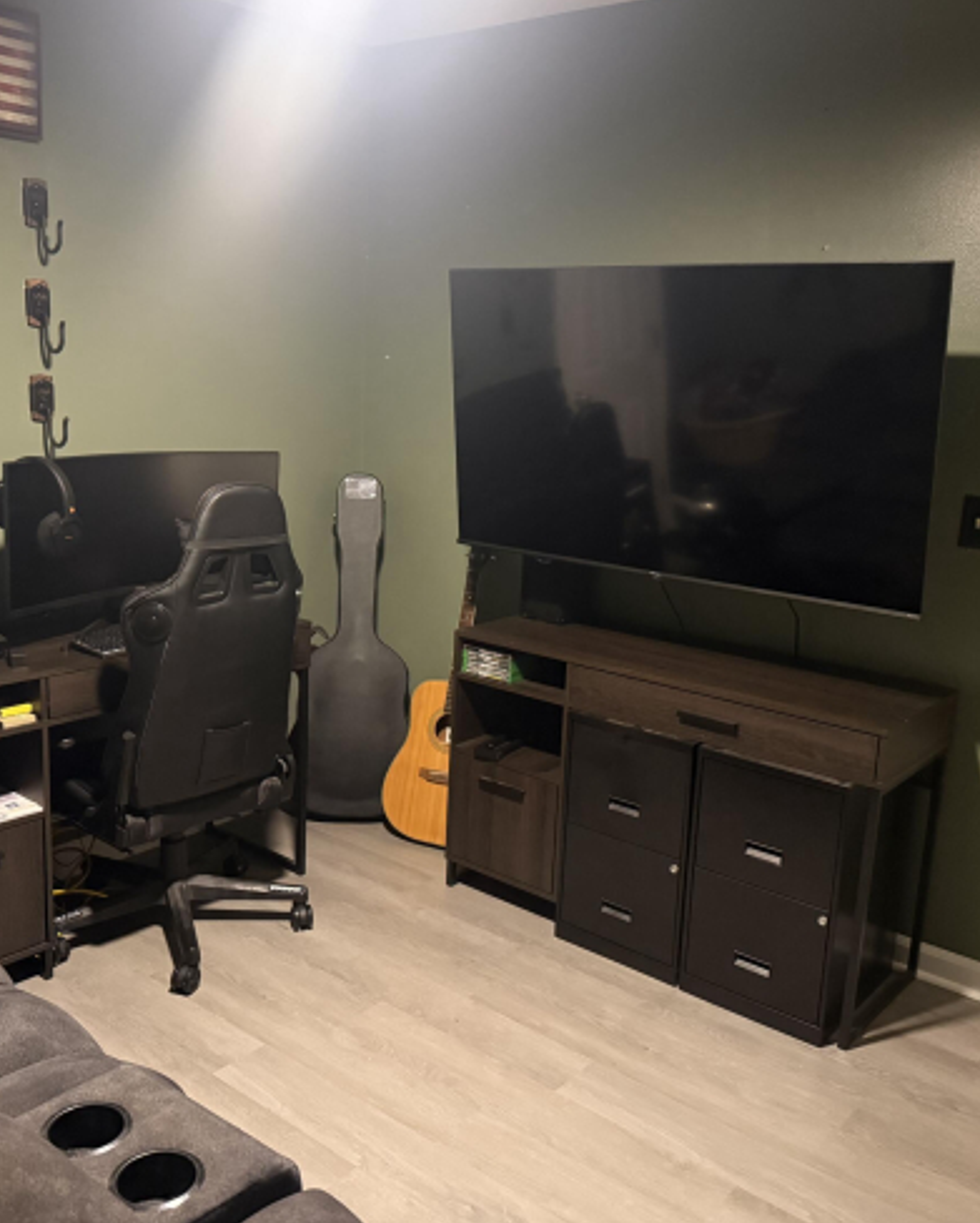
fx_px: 1159
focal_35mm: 32
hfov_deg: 45.8
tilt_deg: -11.7
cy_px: 601
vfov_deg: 55.6
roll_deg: -2.0
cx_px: 455
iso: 1000
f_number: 1.78
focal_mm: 6.76
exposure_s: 1/36
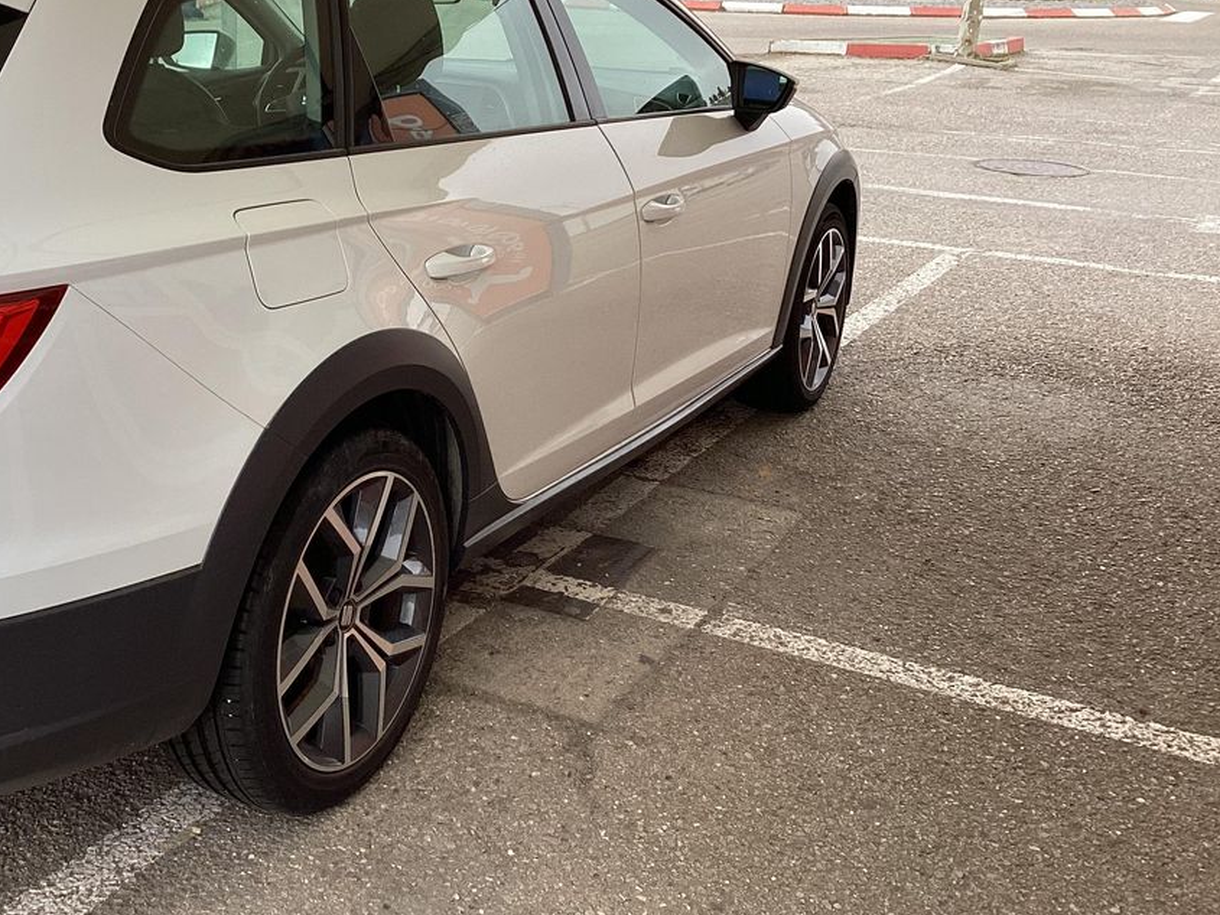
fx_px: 1551
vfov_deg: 32.8
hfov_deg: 42.3
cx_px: 390
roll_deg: -2.6
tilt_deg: -14.6
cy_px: 364
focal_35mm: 44
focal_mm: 3.3
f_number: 2.4
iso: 40
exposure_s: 1/100
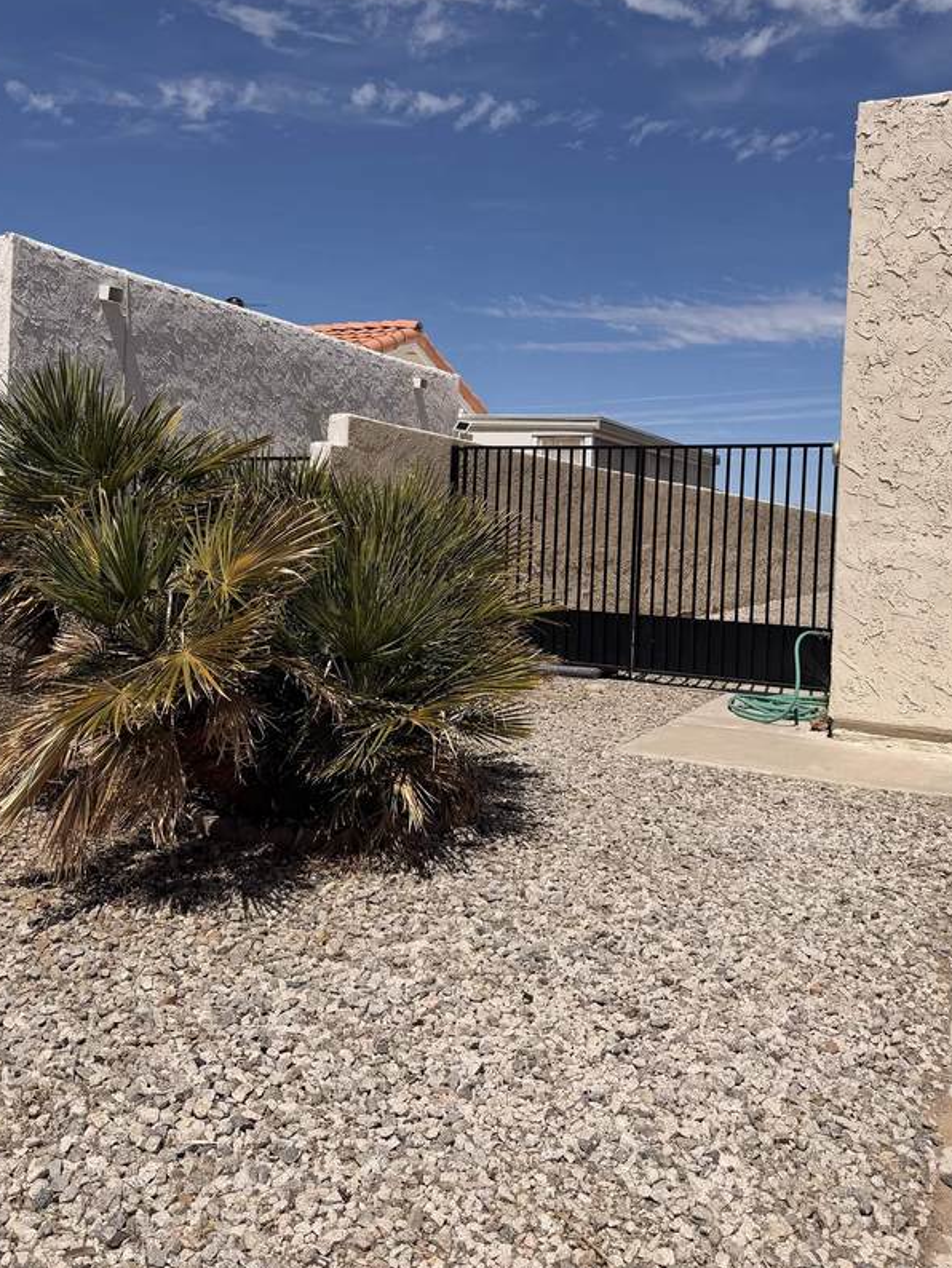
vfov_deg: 61.4
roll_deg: -2.6
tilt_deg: -0.8
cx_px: 502
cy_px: 548
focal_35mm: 29
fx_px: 1063
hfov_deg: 48.2
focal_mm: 6.76
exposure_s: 1/11905
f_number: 1.78
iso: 80
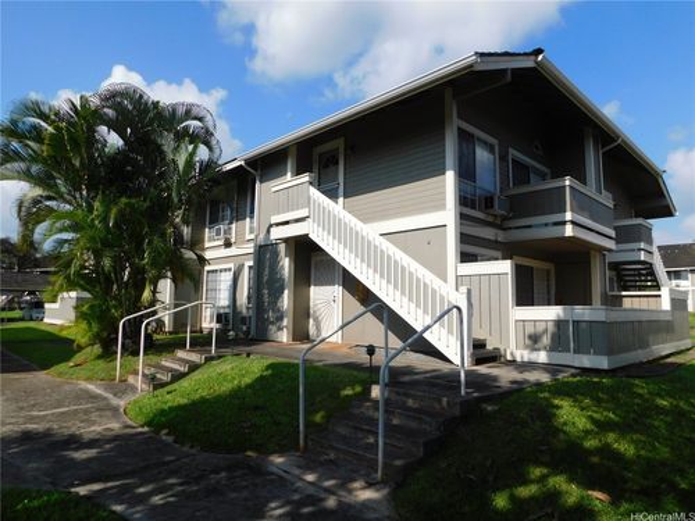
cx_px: 348
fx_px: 462
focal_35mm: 23
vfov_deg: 58.9
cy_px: 260
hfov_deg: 73.9
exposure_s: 1/640
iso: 125
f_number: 6
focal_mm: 4
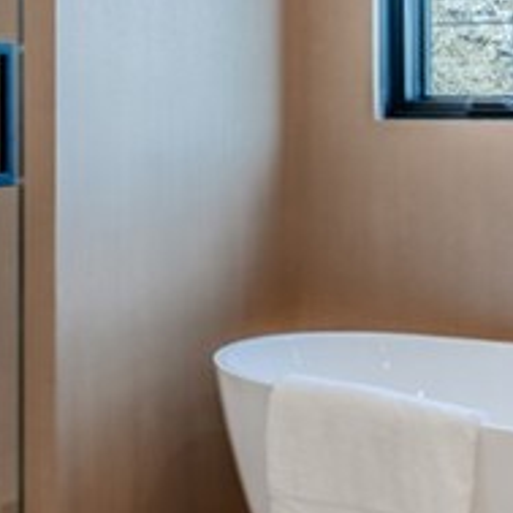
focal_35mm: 83
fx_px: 1392
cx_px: 3
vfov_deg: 20.7
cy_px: 113
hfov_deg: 20.2
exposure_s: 1/80
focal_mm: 18
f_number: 9
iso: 100
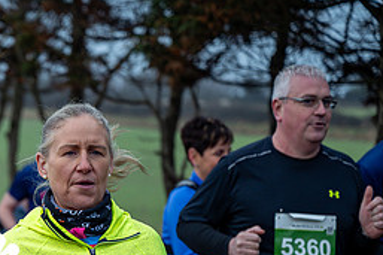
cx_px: -34
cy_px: 286
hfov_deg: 12.8
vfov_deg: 8.6
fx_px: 1680
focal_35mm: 158
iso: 360
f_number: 2.8
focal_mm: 70
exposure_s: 1/1250
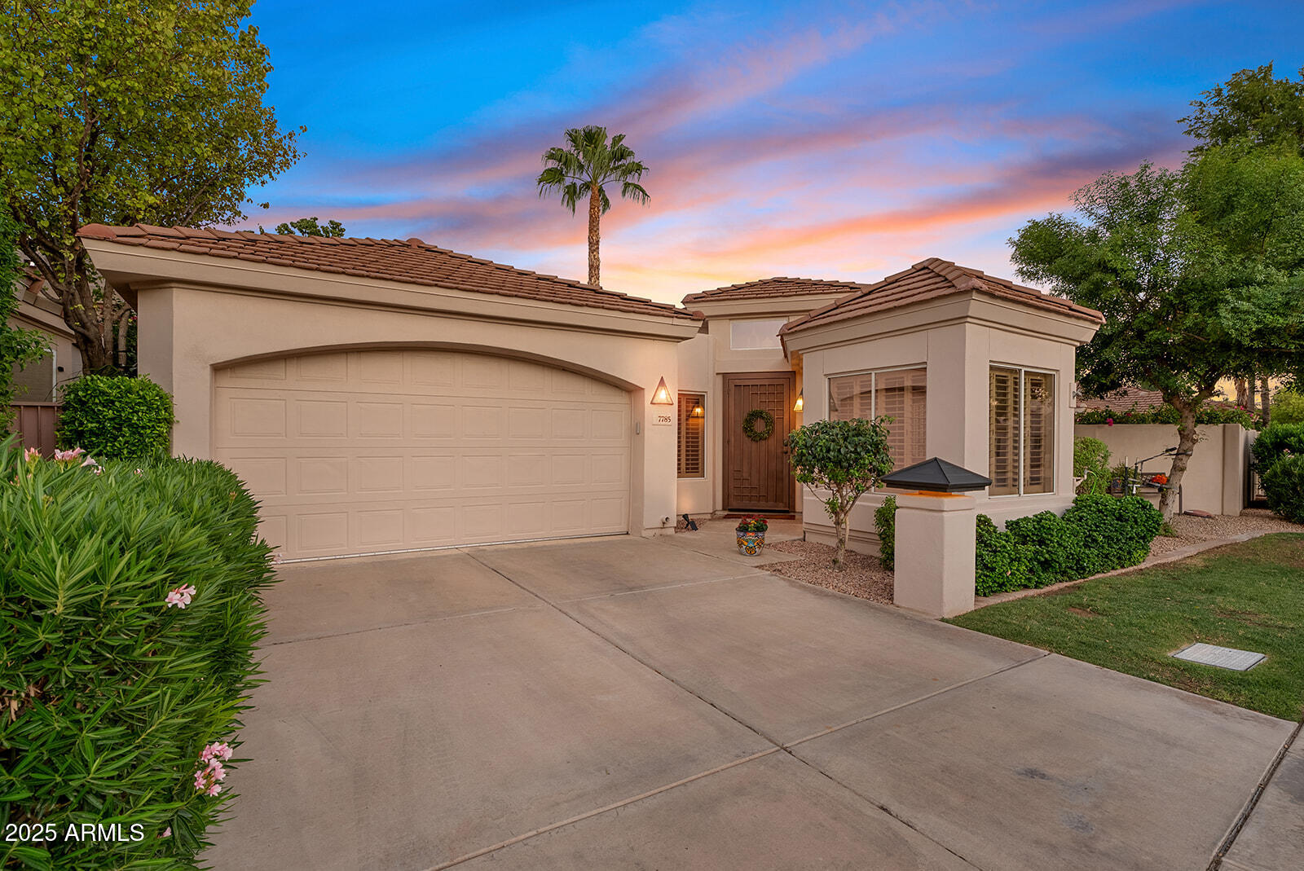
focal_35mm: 17
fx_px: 616
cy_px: 436
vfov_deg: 70.5
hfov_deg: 93.2
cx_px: 652
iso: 100
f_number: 8
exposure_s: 1/4
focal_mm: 17
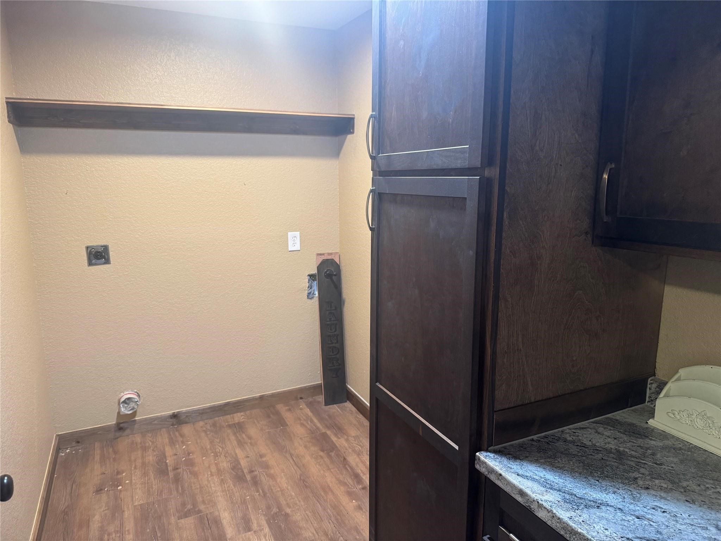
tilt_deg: -10.8
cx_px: 360
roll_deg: +0.7
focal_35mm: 24
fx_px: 500
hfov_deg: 71.6
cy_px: 270
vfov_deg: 56.8
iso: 320
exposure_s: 1/60
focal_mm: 6.76
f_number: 1.78
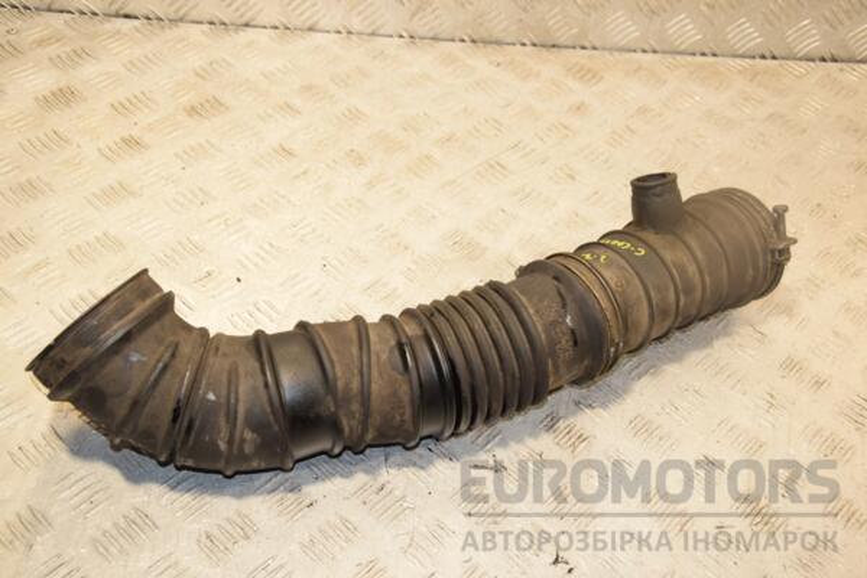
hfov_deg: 41.1
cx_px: 434
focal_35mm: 48
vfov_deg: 28.1
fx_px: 1156
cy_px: 289
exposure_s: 1/200
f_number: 6.3
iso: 800
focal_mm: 32
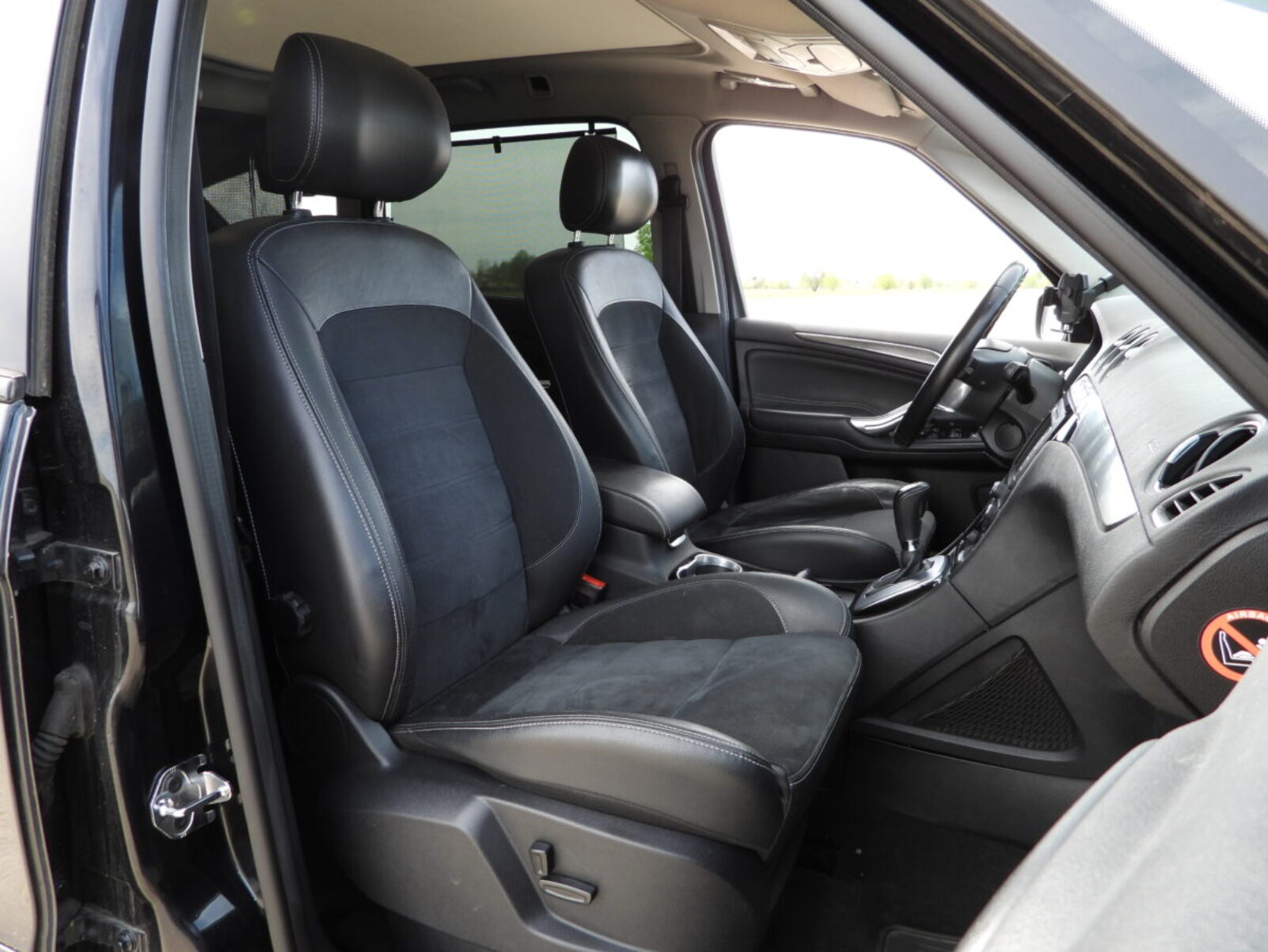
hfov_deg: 71.6
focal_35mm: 24
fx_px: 879
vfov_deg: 56.8
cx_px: 634
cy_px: 476
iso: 100
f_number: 2.8
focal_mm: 4.3
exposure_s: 1/125
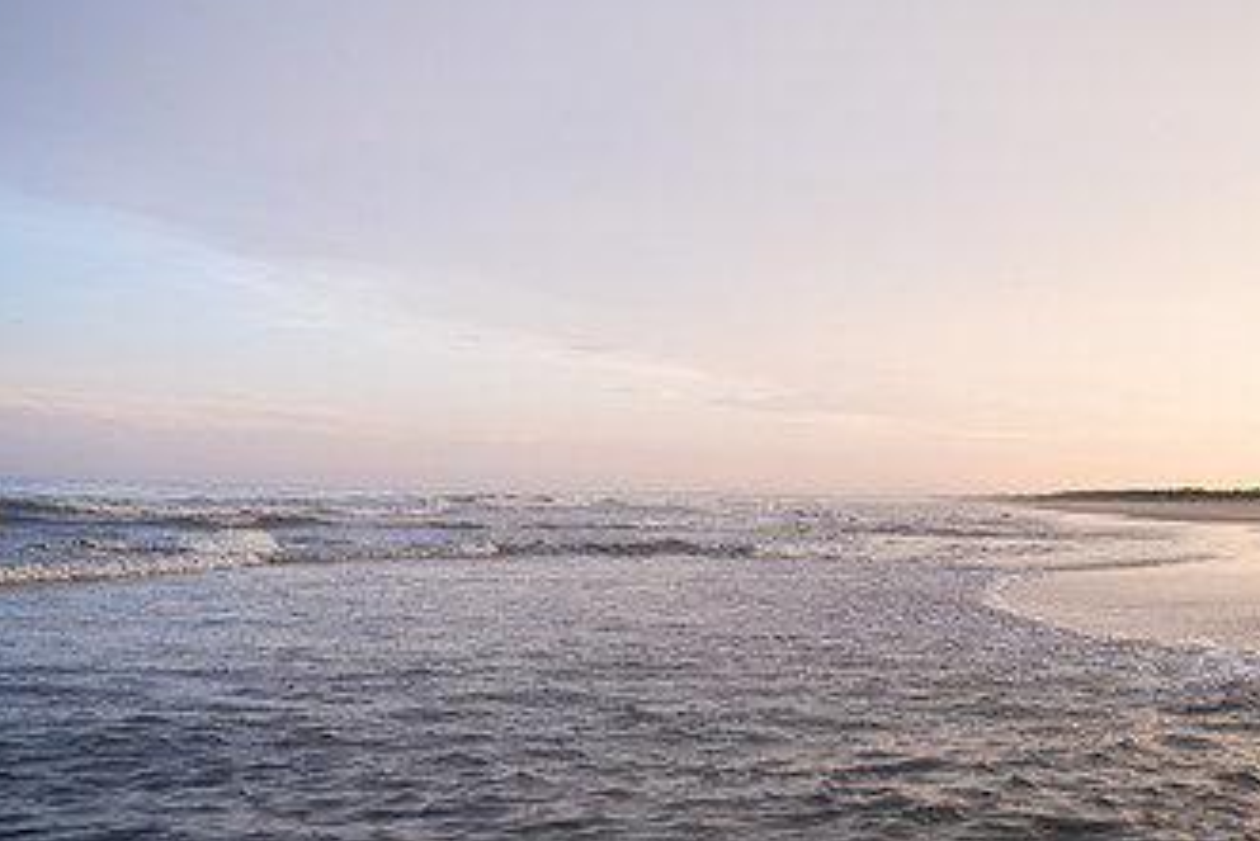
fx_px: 1716
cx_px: 883
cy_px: 512
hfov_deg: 39.6
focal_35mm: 49
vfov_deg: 27.5
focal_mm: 28
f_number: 2.8
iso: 640
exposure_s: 1/640
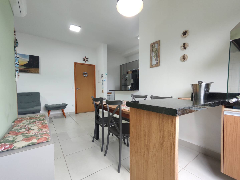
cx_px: 120
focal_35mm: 16
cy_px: 90
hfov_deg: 94.5
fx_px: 111
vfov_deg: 78.2
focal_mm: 1.65
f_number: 2.2
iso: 257
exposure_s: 1/60
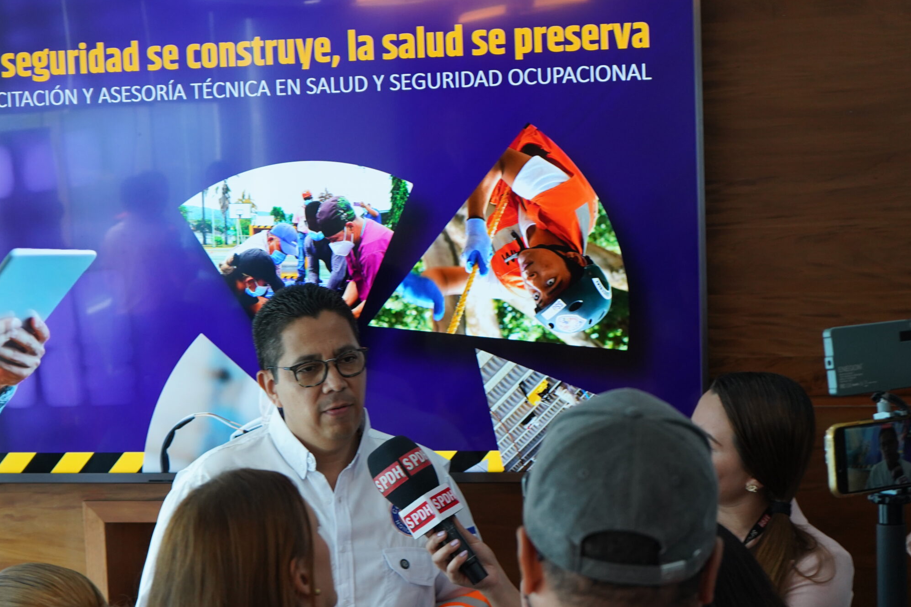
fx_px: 1847
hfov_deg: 27.6
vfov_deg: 18.7
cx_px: 350
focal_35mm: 73
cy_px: 329
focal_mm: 57
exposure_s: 1/160
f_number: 5
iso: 1600
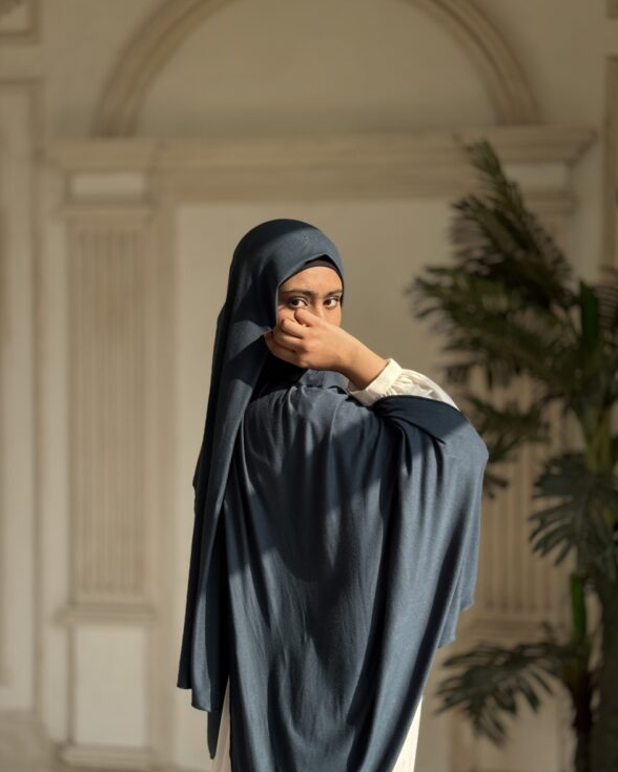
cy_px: 418
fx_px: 1166
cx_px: 314
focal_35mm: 51
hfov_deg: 29.7
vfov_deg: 36.6
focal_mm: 6.76
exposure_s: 1/3096
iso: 64
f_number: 1.78
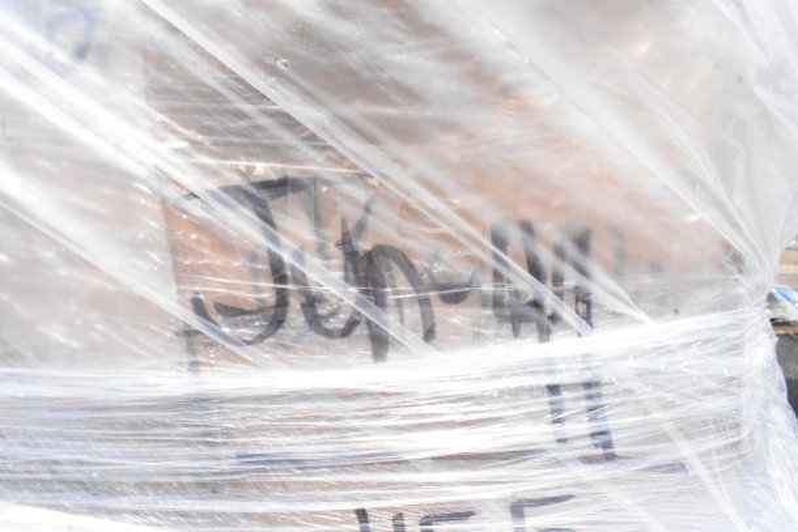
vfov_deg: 48.0
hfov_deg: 67.4
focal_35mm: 27
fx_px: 599
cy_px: 266
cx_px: 399
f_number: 20
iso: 6400
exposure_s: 1/1600
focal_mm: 18
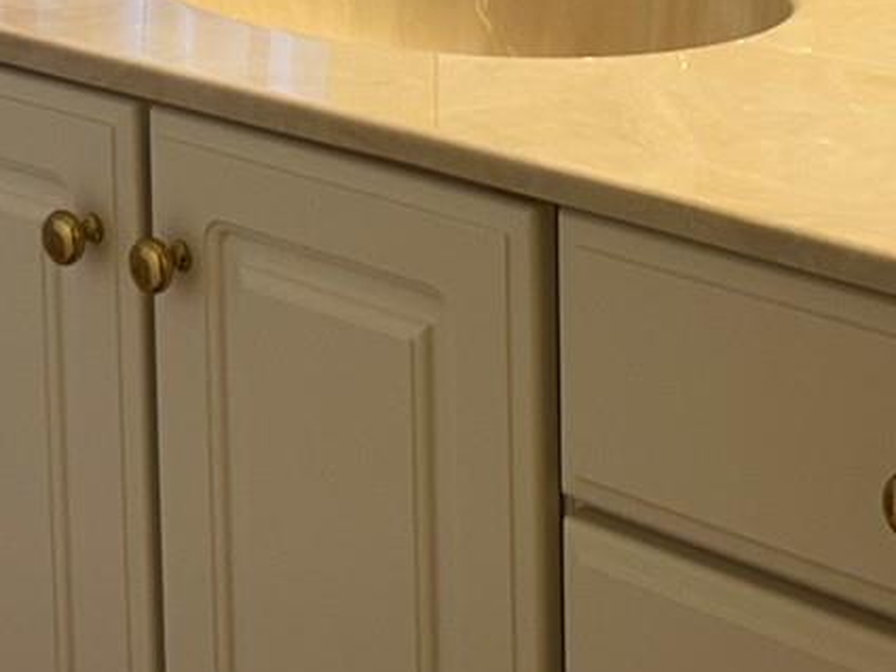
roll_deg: +1.5
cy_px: -363
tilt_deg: -5.9
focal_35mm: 98
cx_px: 592
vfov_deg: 14.1
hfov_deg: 20.0
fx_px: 2537
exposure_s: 1/122
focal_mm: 5.7
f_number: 1.5
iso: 32
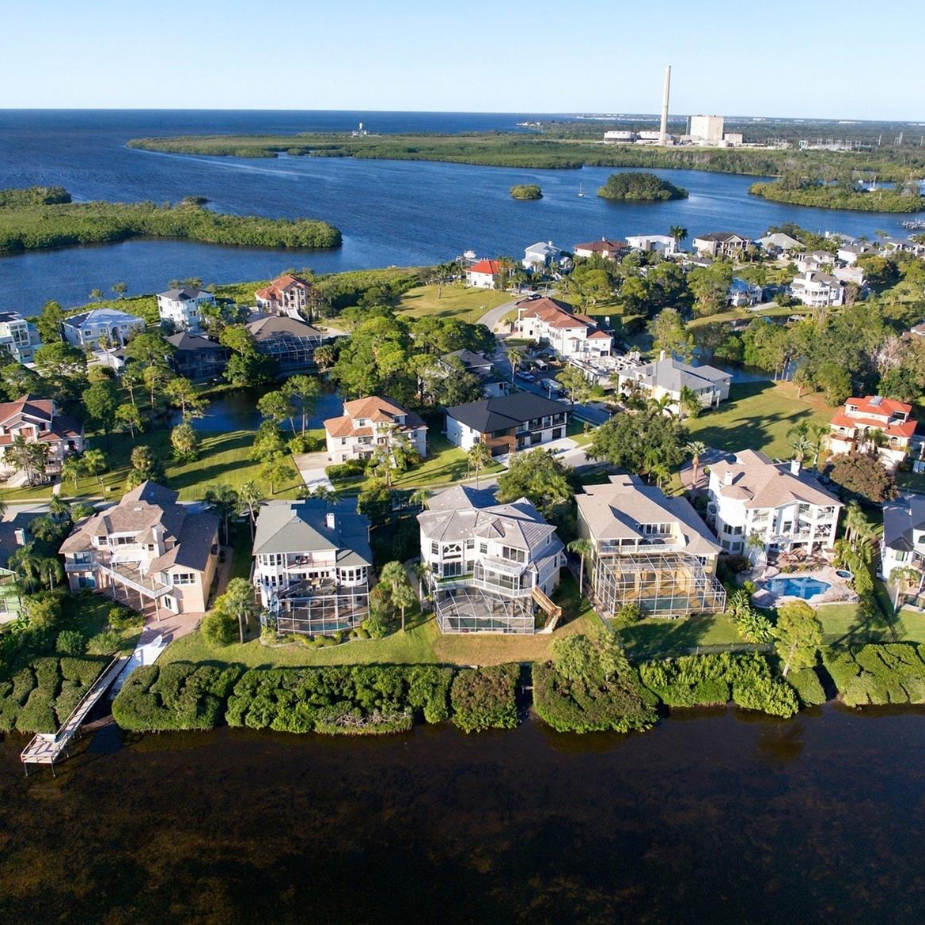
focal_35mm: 29
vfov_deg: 55.6
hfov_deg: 55.6
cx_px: 495
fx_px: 877
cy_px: 459
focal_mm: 12.3
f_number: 2.8
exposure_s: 1/2000
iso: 150
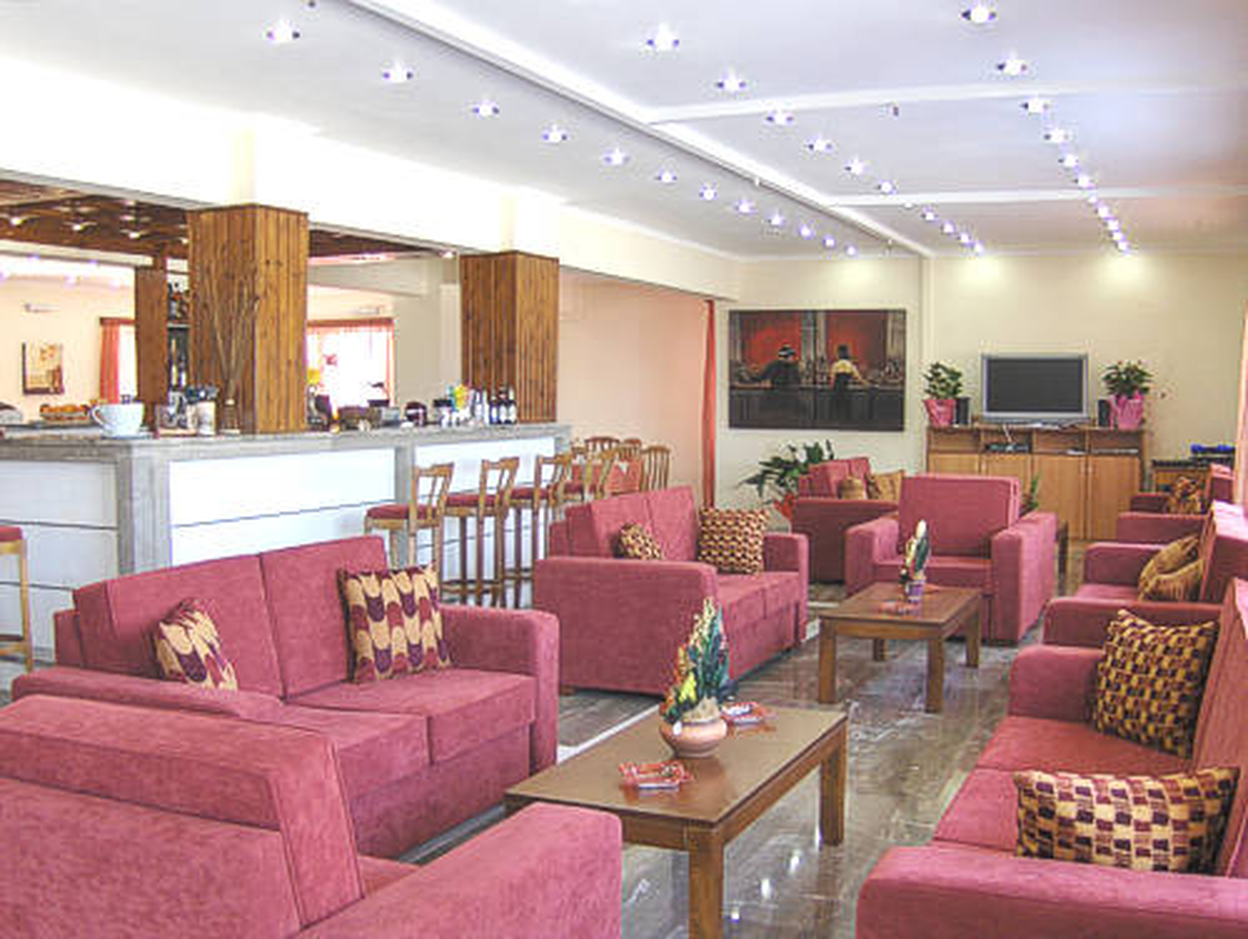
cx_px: 624
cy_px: 470
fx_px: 1263
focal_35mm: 35
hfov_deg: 52.6
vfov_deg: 40.8
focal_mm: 7.5
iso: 100
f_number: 2.8
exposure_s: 1/18.1
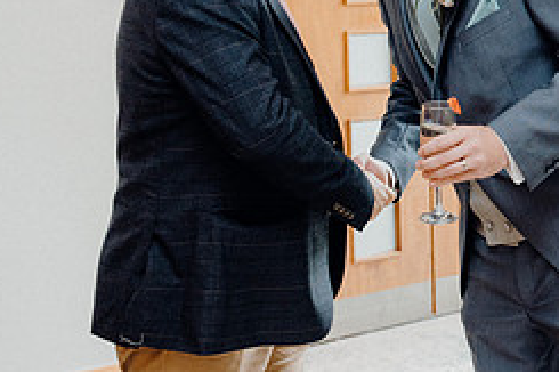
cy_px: 122
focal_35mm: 83
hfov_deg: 23.4
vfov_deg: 16.4
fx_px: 1288
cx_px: 573
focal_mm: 35
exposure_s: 1/200
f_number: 3.5
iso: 2500
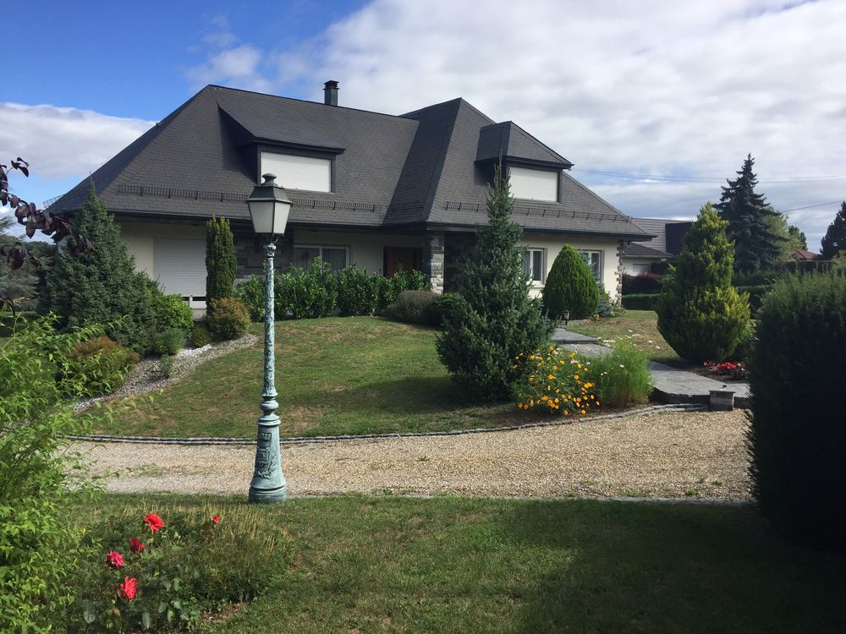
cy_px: 317
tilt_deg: -5.1
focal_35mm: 29
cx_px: 423
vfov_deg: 48.2
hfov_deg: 61.7
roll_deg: -1.4
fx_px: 709
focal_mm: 4.15
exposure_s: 1/1980
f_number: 2.2
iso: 32
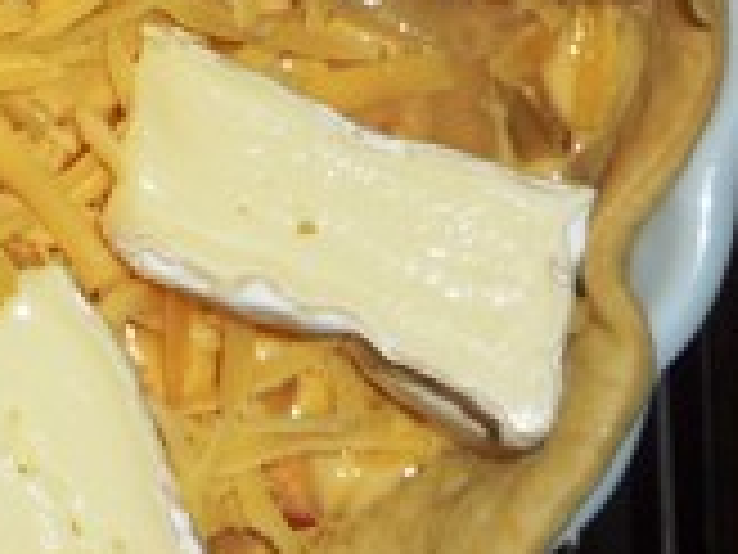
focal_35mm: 109
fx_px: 2324
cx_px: -392
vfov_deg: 13.2
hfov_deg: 16.4
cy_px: -135
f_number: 3.3
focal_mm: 4.7
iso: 100
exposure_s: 1/30
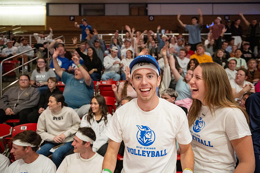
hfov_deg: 73.7
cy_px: 86
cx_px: 130
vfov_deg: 53.2
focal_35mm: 24
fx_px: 173
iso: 5000
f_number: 2.8
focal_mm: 24
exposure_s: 1/640
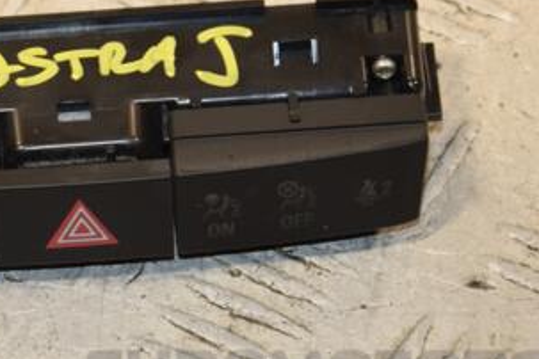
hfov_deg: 6.6
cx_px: 53
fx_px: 4671
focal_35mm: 312
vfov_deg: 4.4
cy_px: 140
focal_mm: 105
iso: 800
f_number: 7.1
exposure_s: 1/200
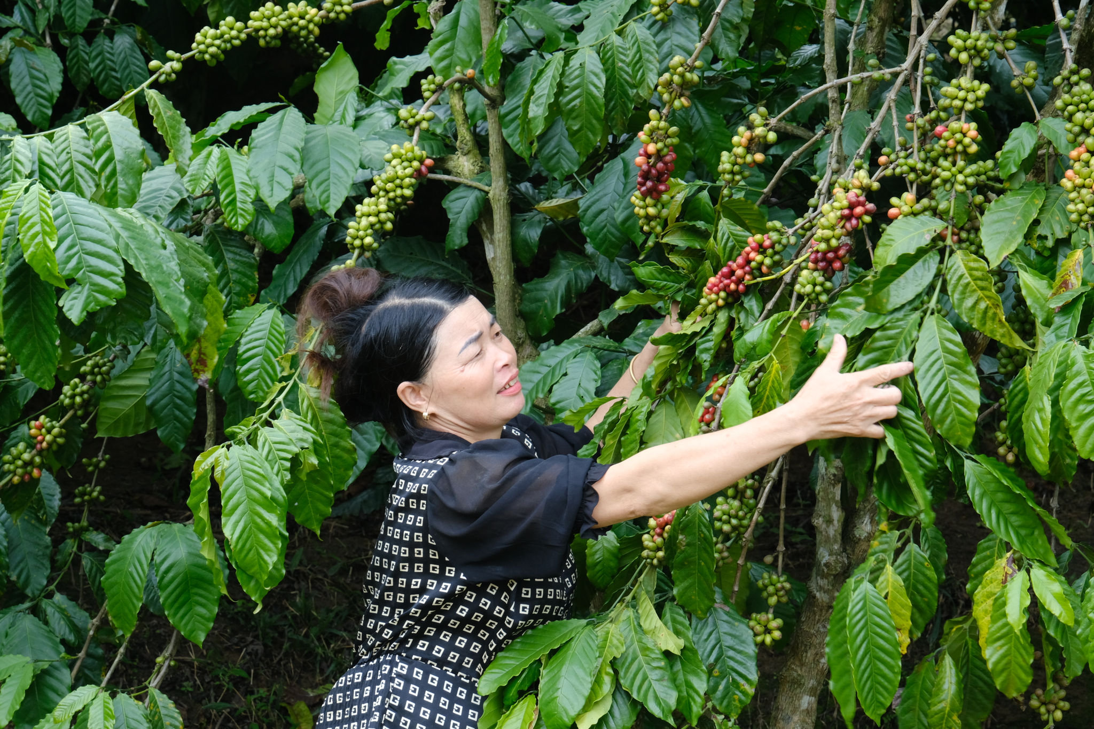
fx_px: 2492
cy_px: 364
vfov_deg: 16.6
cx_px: 547
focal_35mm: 82
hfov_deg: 24.8
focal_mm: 54.5
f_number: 11
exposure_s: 1/125
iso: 1000
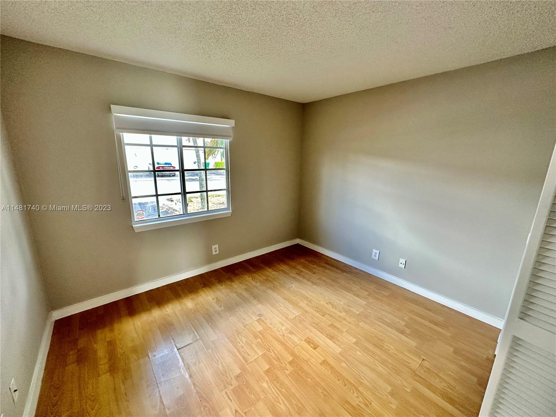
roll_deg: -1.4
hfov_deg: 102.1
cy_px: 208
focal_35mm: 14
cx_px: 278
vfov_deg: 85.7
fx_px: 225
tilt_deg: -12.8
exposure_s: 1/120
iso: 200
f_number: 2.2
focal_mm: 2.22
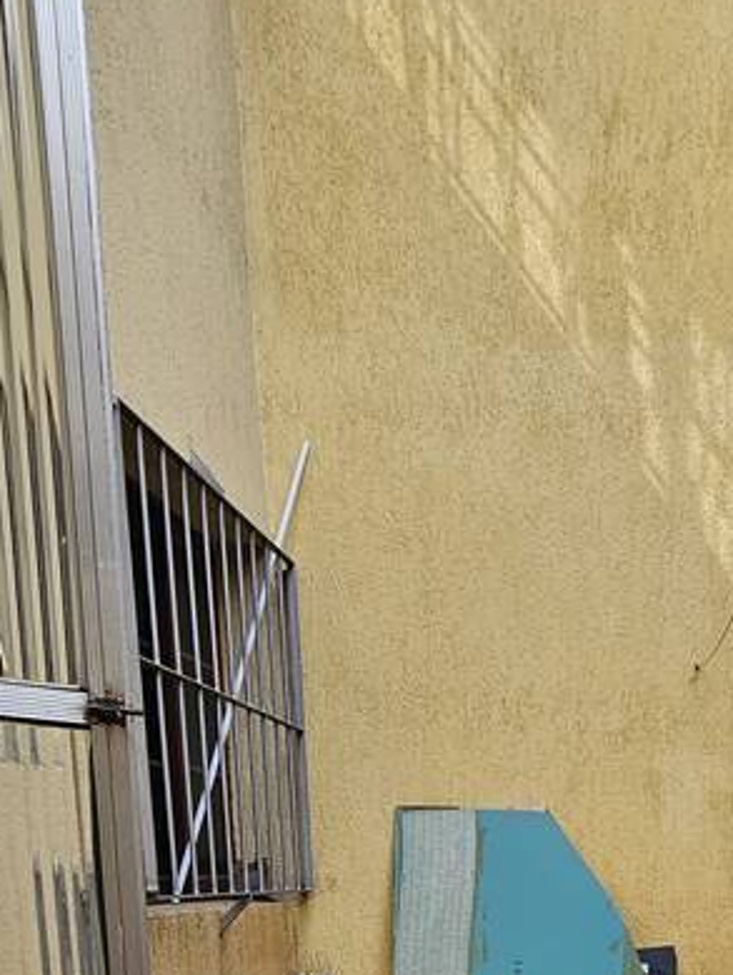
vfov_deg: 39.7
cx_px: 675
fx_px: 1015
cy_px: 1120
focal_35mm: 36
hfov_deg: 36.9
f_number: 2.2
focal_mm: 2.2
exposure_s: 1/257
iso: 50
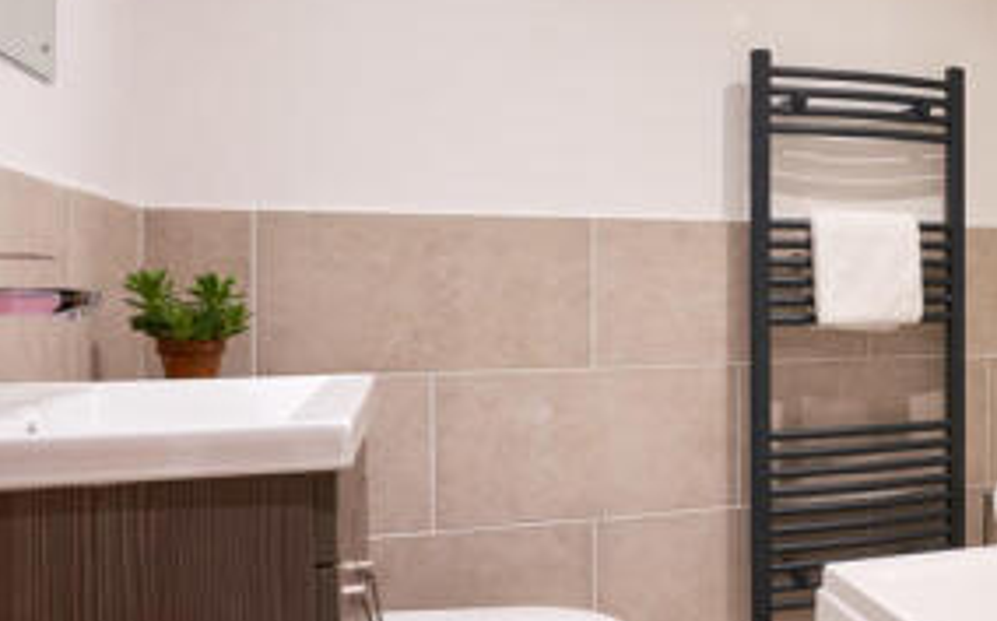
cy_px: 293
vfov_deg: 31.9
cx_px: 950
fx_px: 1086
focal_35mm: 40
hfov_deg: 43.7
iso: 100
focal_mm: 17
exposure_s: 1/1.25
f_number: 13
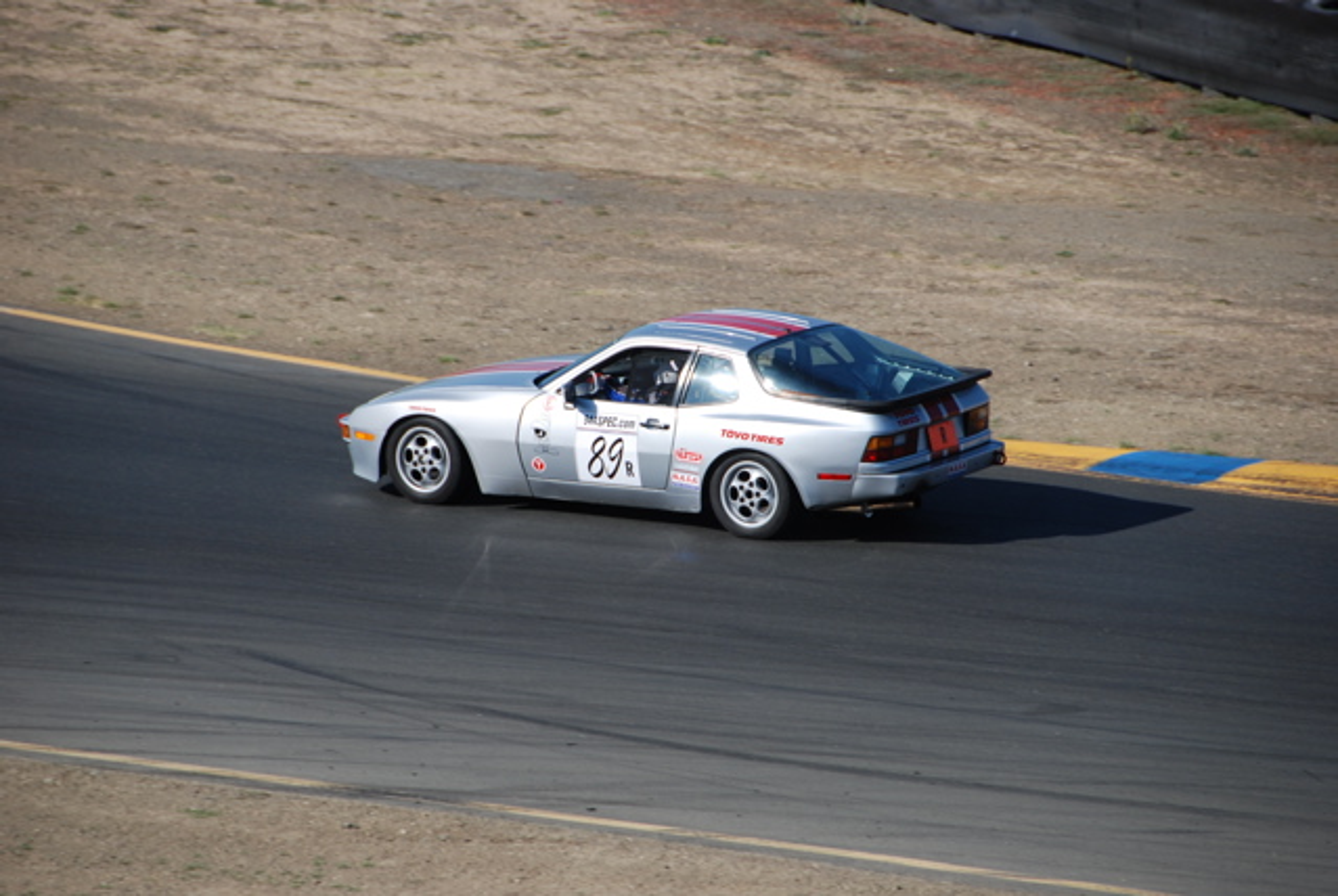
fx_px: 9490
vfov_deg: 5.4
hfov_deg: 8.1
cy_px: 448
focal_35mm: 255
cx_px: 669
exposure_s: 1/1000
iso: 200
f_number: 5.6
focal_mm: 170
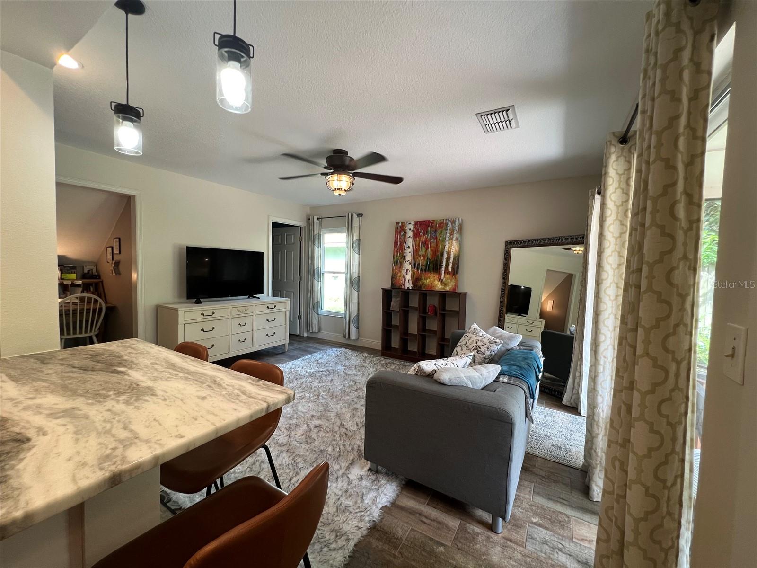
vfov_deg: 89.9
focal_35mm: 13
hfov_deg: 106.2
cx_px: 378
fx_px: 284
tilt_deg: -3.8
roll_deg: -1.6
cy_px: 284
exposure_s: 1/120
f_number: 1.8
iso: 160
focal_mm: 1.57
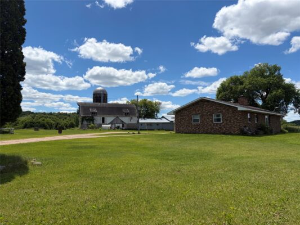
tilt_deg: +5.2
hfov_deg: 67.3
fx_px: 225
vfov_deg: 53.1
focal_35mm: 26
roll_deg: +0.1
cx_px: 150
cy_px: 112
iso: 64
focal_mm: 5.96
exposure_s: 1/7813
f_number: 1.6
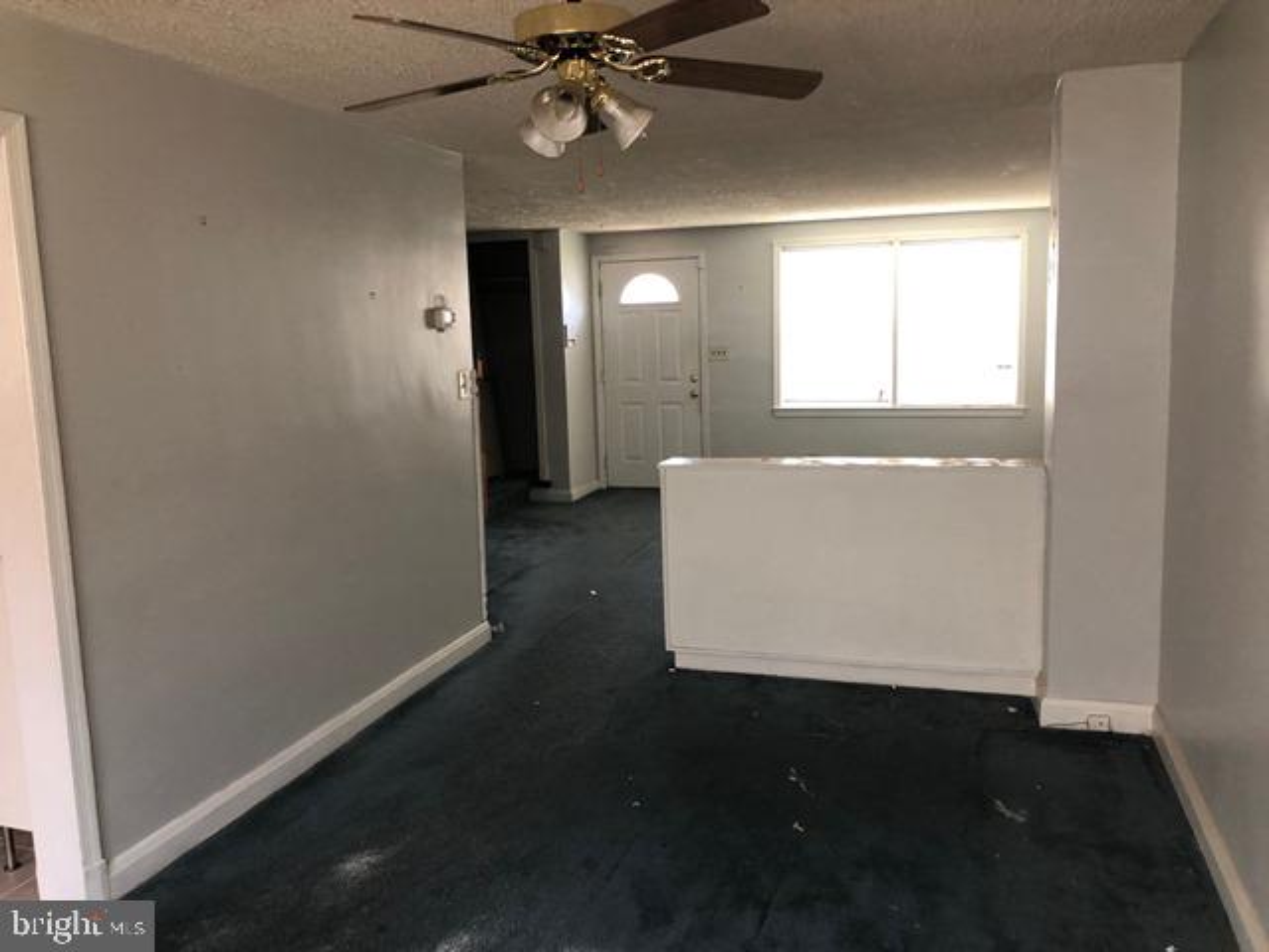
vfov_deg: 49.7
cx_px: 634
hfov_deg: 63.4
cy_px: 476
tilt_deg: -7.4
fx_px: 1026
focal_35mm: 28
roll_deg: +1.7
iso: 50
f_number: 1.8
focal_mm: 4
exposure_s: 1/15
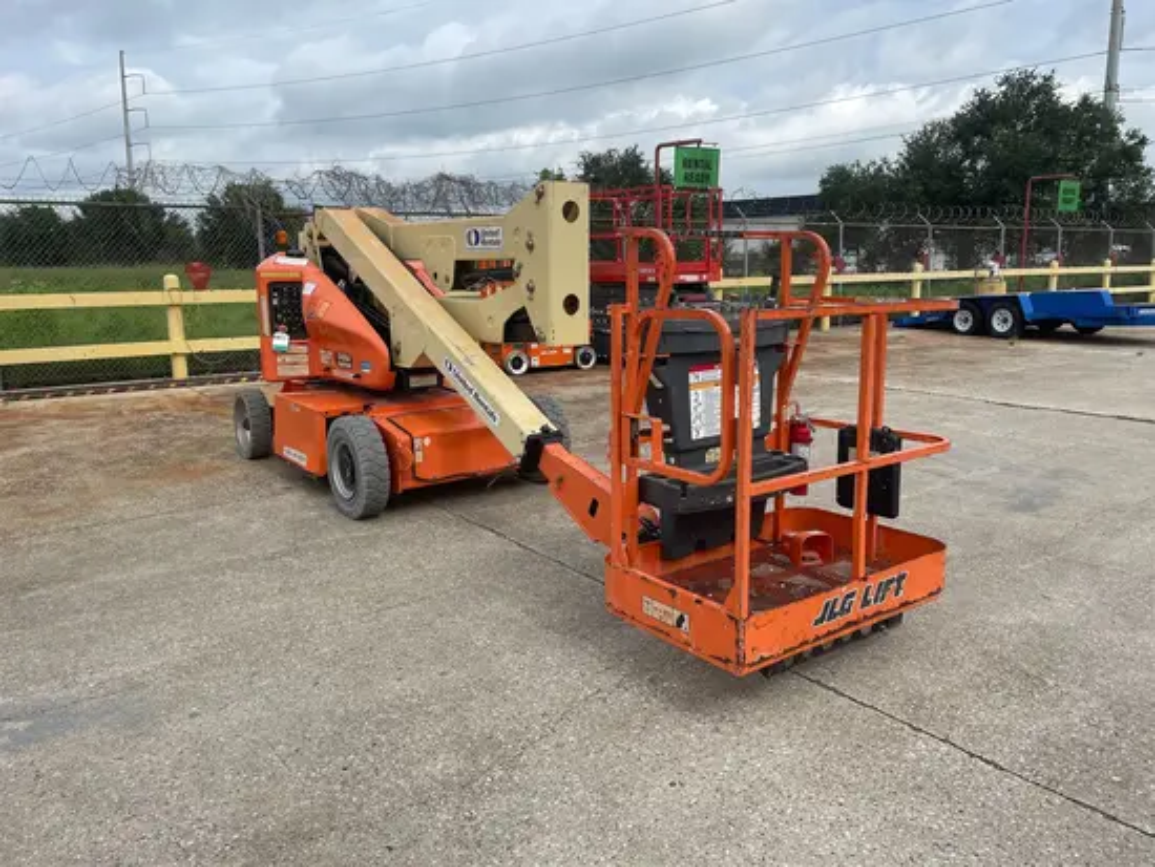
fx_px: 868
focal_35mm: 26
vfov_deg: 53.1
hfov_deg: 67.3
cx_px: 578
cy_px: 434
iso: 32
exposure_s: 1/3509
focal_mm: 4.2
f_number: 1.6
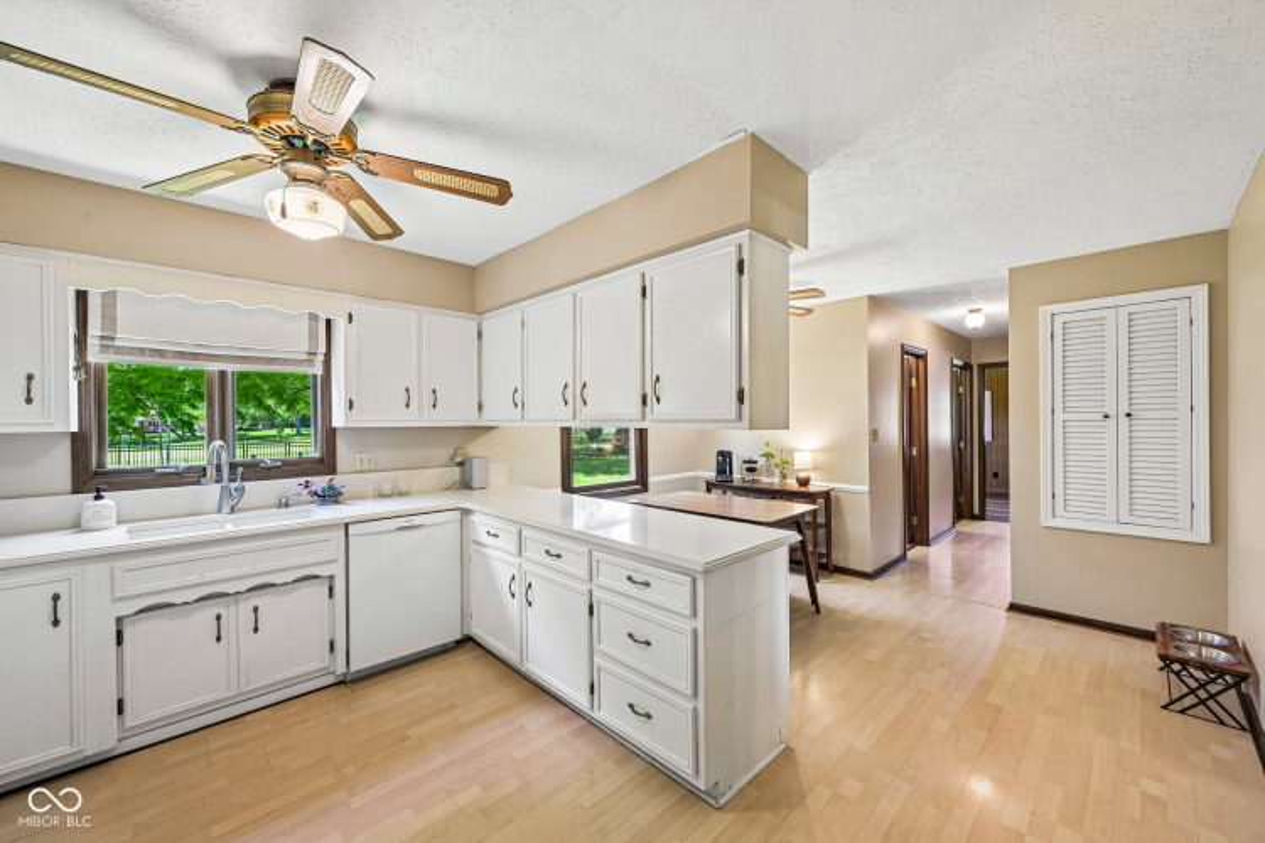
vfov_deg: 81.2
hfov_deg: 104.3
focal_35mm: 14
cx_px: 632
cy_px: 422
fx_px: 492
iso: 400
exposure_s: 1/10
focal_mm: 14
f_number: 8
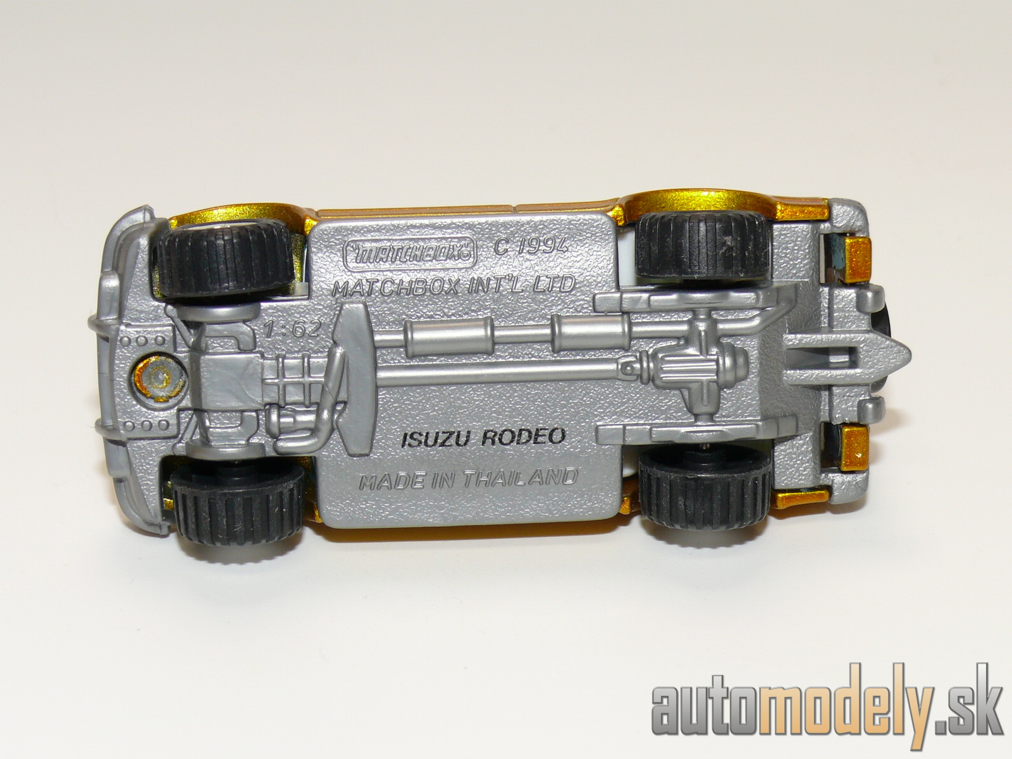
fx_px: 2368
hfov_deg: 24.1
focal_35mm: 81
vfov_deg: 18.2
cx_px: 506
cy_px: 380
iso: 100
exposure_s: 1/30
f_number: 4
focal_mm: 11.9
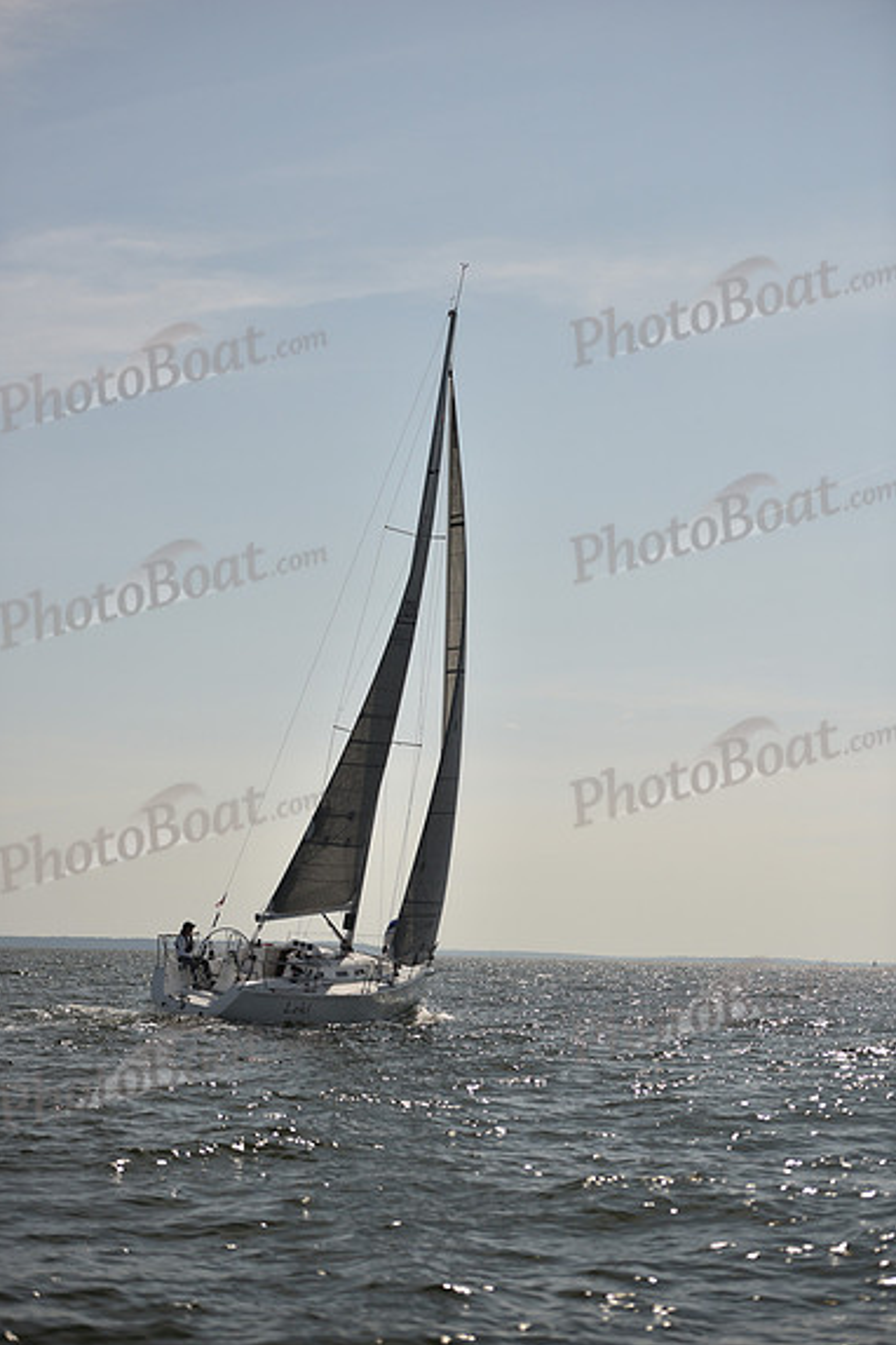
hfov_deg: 16.9
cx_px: 449
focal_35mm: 81
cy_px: 678
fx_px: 3024
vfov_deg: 25.1
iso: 250
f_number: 2.8
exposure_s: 1/5000
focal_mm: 80
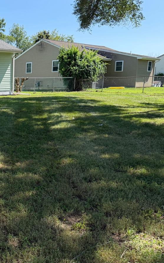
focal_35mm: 41
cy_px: 144
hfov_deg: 28.3
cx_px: -19
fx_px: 293
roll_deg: +0.9
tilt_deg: -10.5
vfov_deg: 48.2
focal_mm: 6.76
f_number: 1.78
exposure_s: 1/1855
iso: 100
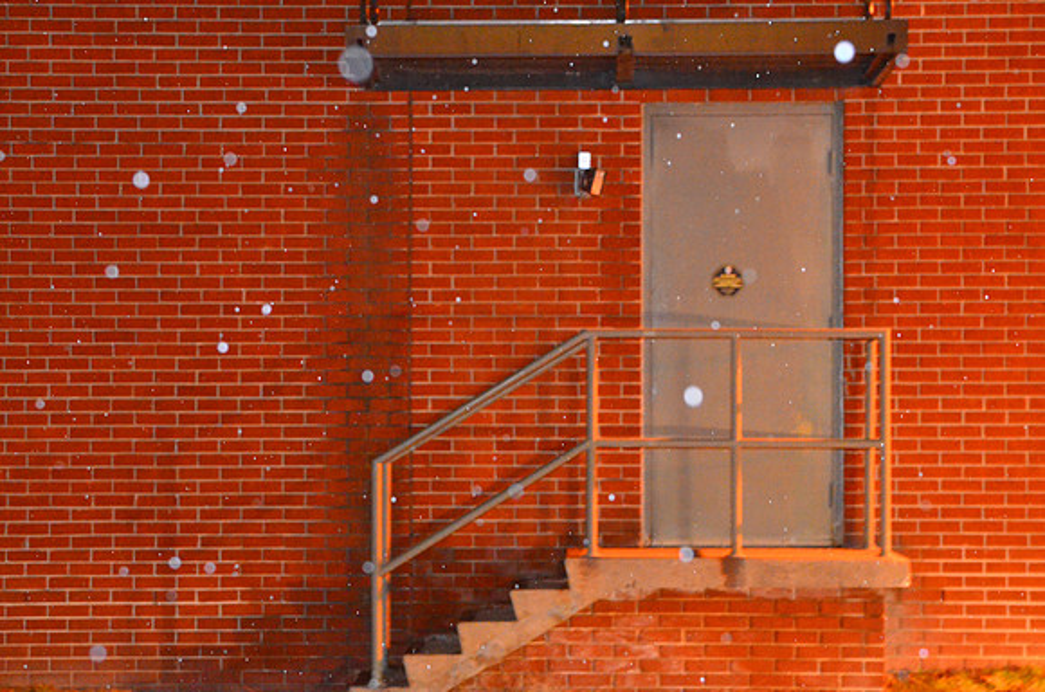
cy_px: 346
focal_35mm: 108
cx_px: 522
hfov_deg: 19.0
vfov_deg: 12.6
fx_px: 3128
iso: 6400
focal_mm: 72
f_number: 8
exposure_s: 1/4
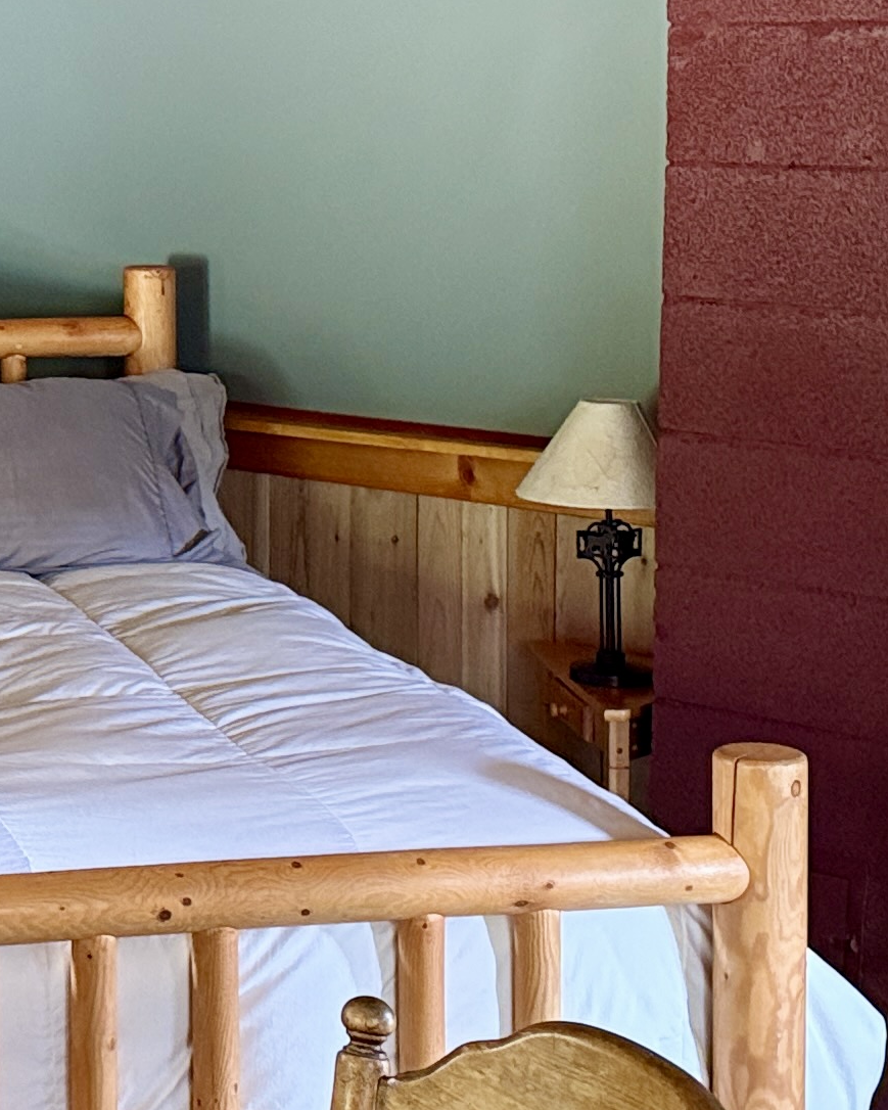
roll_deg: +0.6
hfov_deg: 17.0
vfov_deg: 21.8
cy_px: 310
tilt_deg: -5.9
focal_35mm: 87
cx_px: -120
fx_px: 2858
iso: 800
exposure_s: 1/60
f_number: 1.78
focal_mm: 6.76
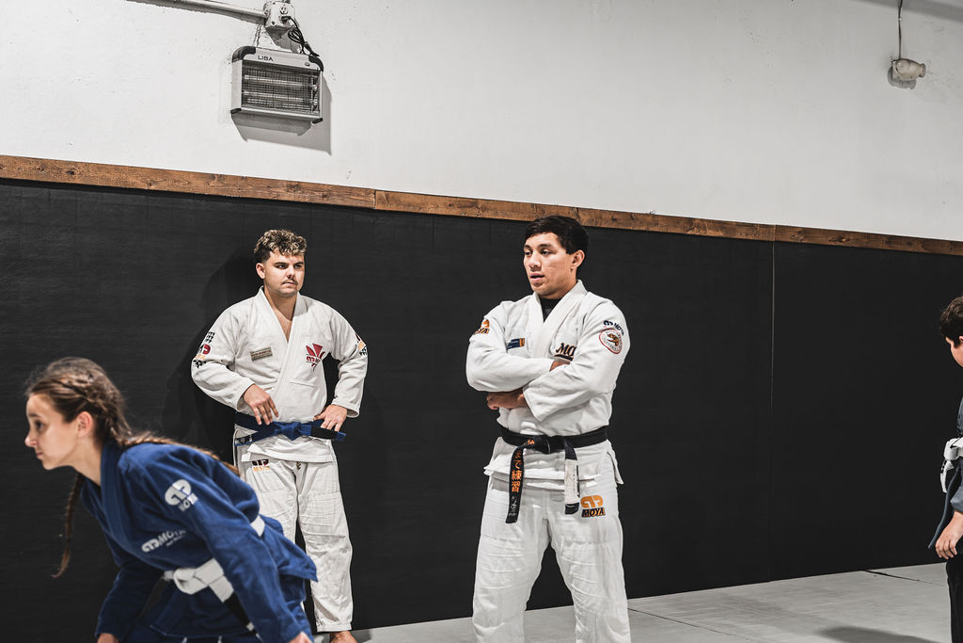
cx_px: 482
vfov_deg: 28.8
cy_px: 322
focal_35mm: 47
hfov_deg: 42.2
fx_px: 1249
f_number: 2.8
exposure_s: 1/250
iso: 1000
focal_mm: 44
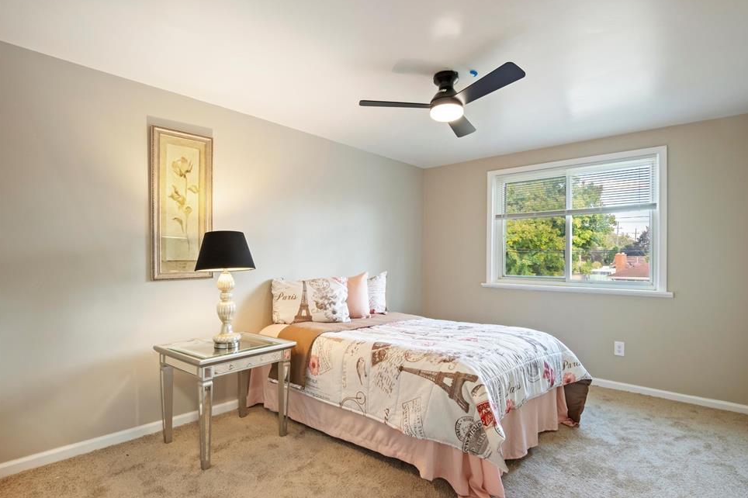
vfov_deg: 68.7
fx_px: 364
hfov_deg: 91.5
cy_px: 254
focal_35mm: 18
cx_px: 392
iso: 800
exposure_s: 1/6
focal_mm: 11
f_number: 8
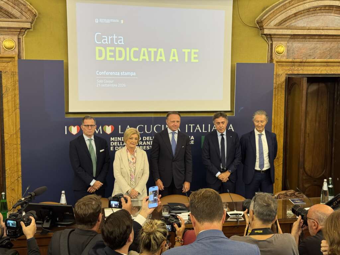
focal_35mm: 48
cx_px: 170
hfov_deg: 39.7
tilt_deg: -5.9
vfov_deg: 30.3
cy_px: 128
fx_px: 471
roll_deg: -0.2
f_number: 1.78
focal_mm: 6.76
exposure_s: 1/50
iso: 125
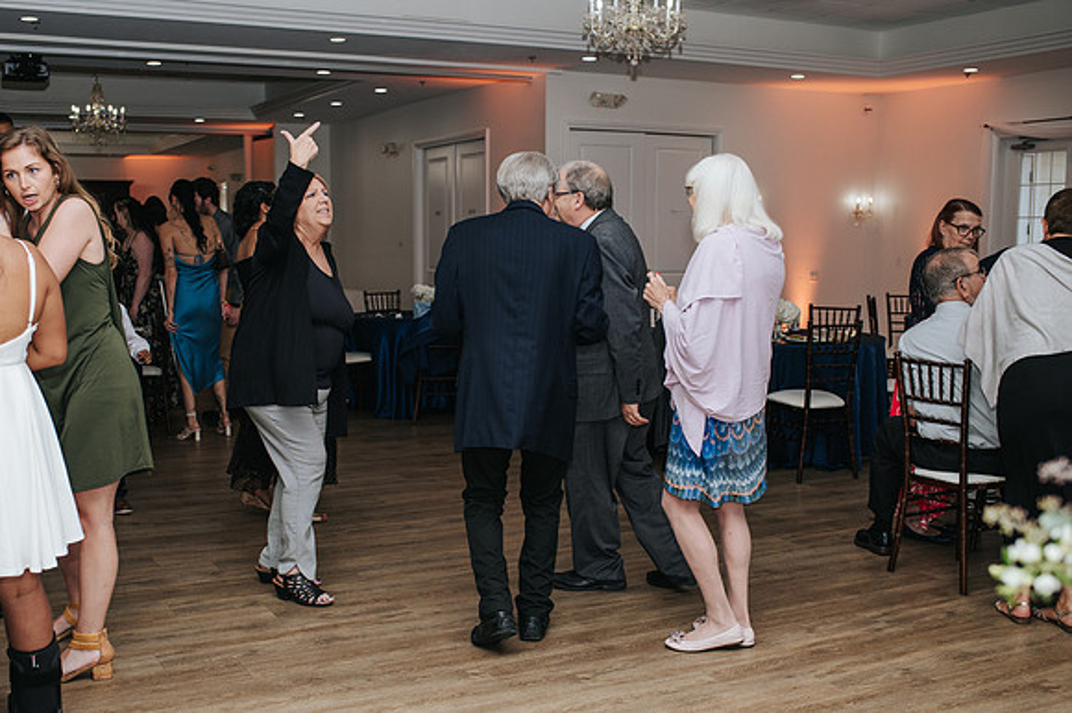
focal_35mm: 41
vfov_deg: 32.4
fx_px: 1227
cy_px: 410
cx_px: 466
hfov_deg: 47.1
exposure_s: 1/200
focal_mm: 35
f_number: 3.2
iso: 800
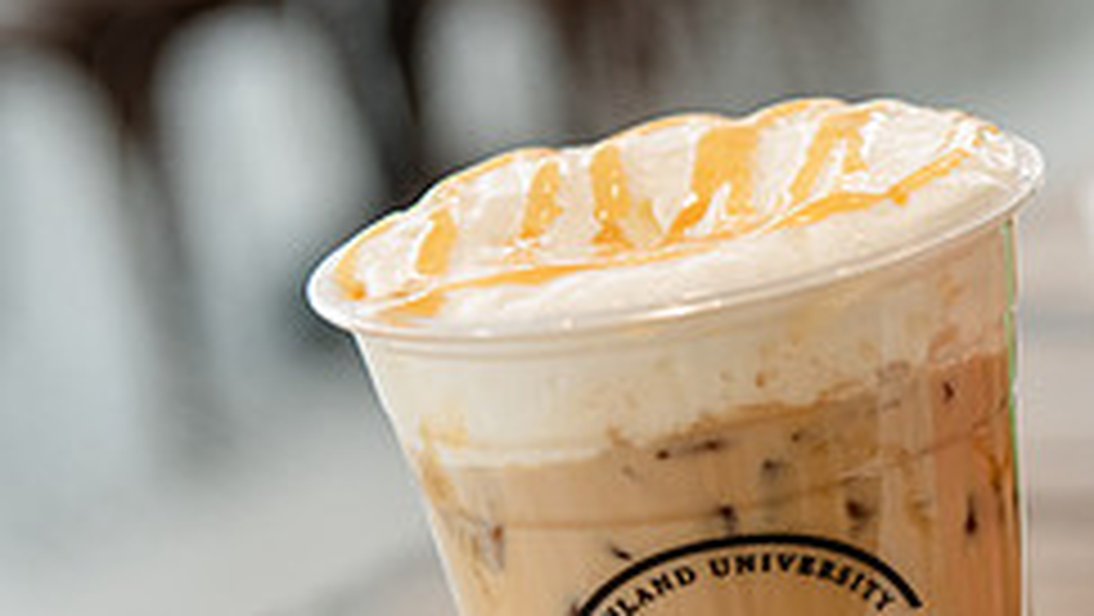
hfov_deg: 15.1
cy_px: 600
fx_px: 4063
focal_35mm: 140
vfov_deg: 8.6
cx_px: 1017
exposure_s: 1/200
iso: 500
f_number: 3.5
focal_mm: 56
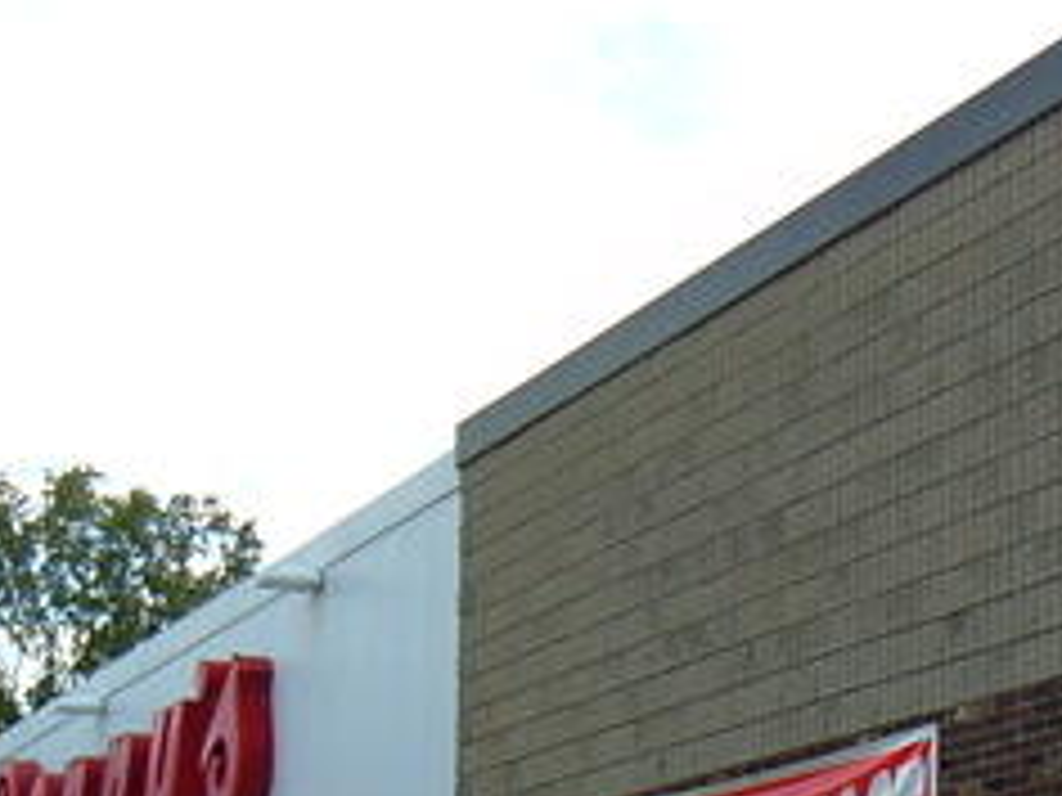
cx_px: 886
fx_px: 2915
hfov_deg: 20.4
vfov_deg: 15.3
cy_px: 814
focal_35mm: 95
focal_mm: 6.3
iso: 80
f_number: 3.2
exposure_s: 1/400
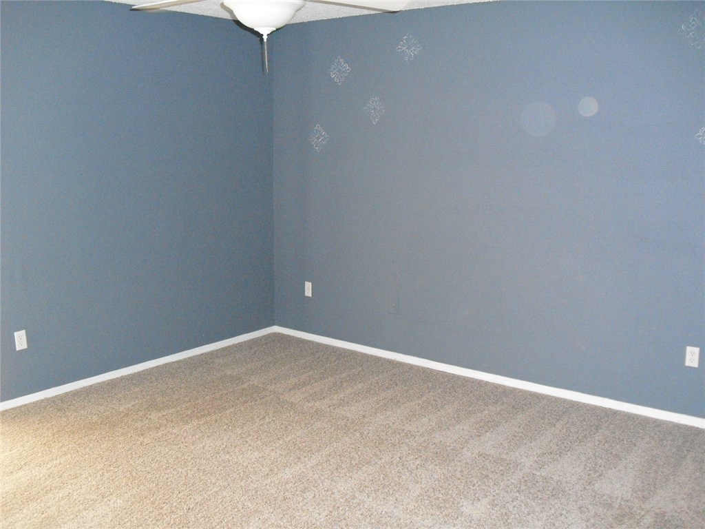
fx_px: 733
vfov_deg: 39.7
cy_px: 264
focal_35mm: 36
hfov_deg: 51.4
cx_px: 352
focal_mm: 6.3
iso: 800
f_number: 3.1
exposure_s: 1/60
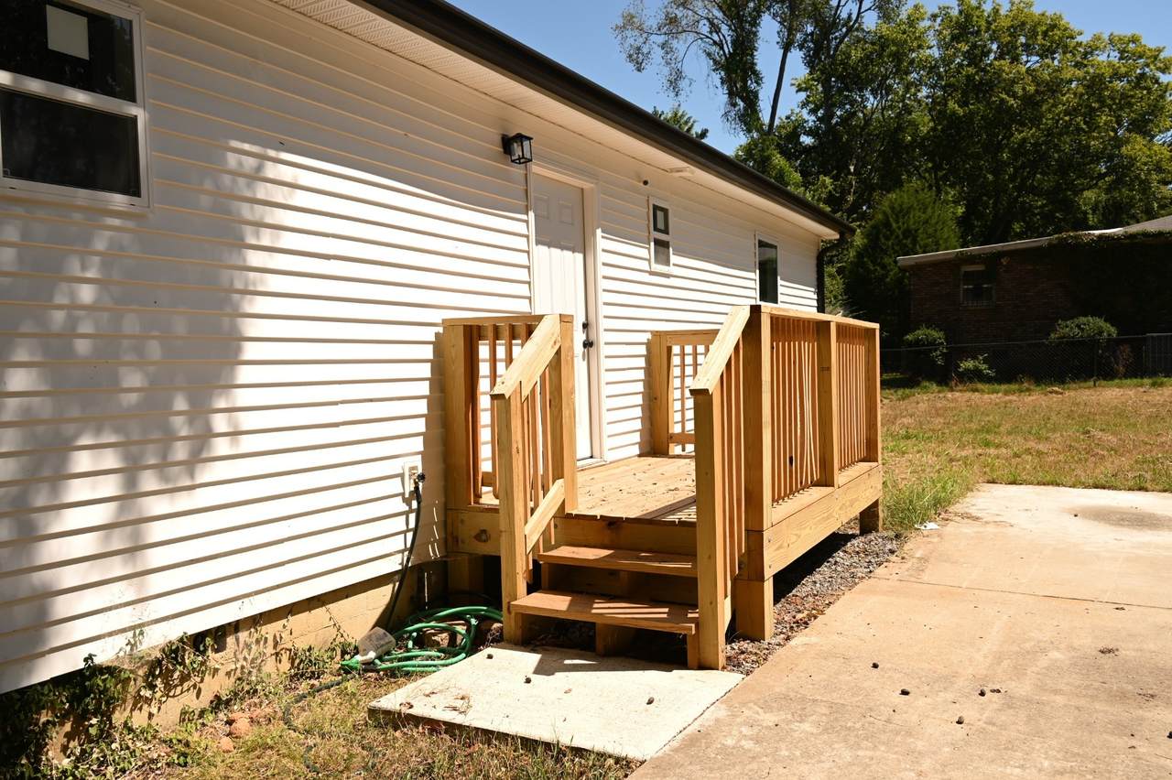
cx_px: 586
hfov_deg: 63.7
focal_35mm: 29
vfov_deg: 44.9
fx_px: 944
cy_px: 390
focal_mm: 29
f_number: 7.1
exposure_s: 1/200
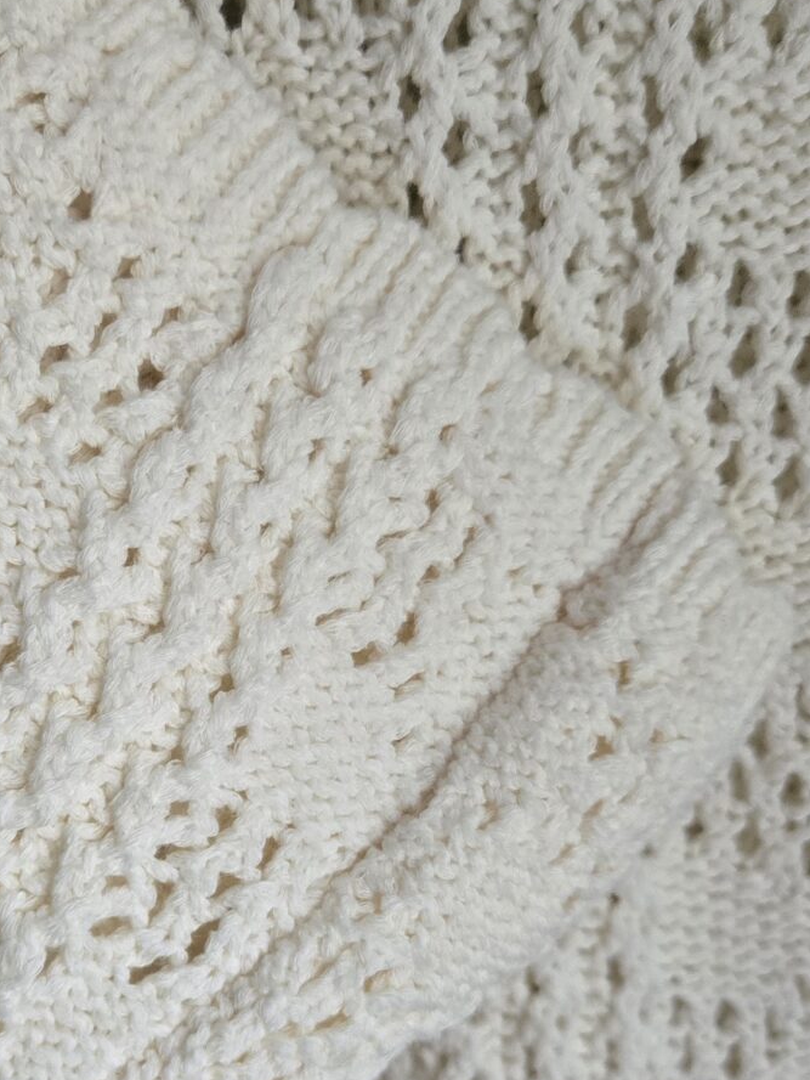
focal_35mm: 53
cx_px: 113
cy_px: 780
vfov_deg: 35.5
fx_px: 1653
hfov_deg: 26.8
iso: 400
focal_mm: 5.4
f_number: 1.8
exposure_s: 1/120
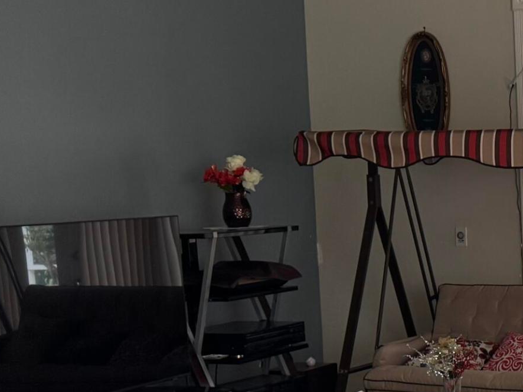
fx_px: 1179
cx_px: 738
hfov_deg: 21.7
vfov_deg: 18.7
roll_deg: +0.4
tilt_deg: -6.9
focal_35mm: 78
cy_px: 311
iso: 200
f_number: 1.78
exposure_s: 1/120
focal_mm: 6.76
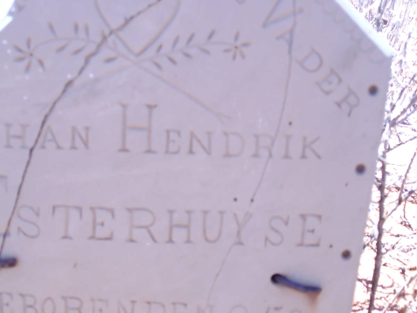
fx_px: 675
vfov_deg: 26.1
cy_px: 156
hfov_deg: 34.3
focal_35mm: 56
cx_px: 208
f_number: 3.4
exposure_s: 1/160
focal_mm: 9.2
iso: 80
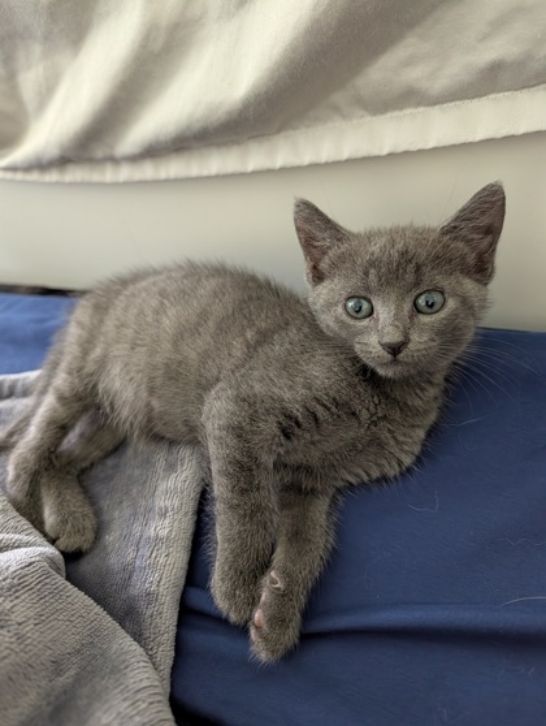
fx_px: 504
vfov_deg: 71.5
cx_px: 273
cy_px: 363
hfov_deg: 56.9
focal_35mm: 24
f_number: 1.68
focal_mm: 6.9
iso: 1141
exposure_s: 1/110
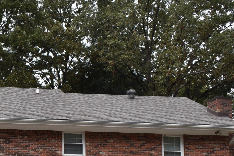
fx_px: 566
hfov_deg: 22.0
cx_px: -28
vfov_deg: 15.4
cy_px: 155
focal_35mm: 87
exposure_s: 1/160
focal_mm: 18
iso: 100
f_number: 6.3
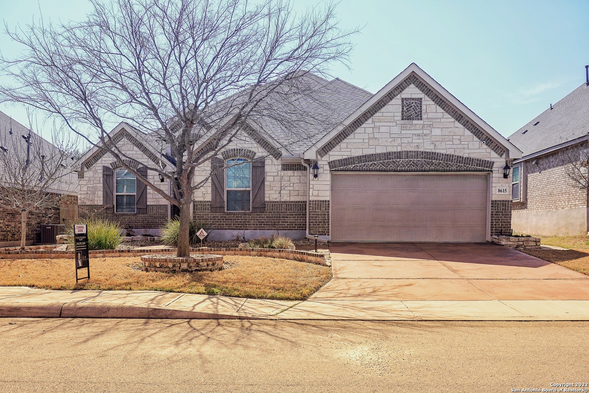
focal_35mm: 31
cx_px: 294
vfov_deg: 42.3
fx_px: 507
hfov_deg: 60.3
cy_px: 196
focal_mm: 21
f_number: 8
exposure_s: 1/1600
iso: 640
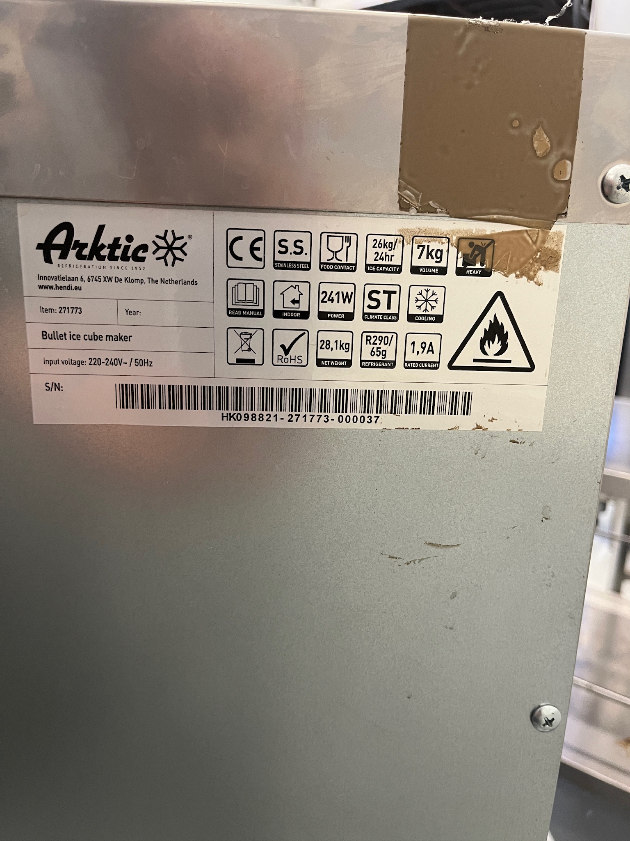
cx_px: 315
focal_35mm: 26
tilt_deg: -15.1
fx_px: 631
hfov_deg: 53.1
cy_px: 420
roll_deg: -2.0
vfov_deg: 67.3
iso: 250
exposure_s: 1/50
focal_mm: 5.1
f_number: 1.6
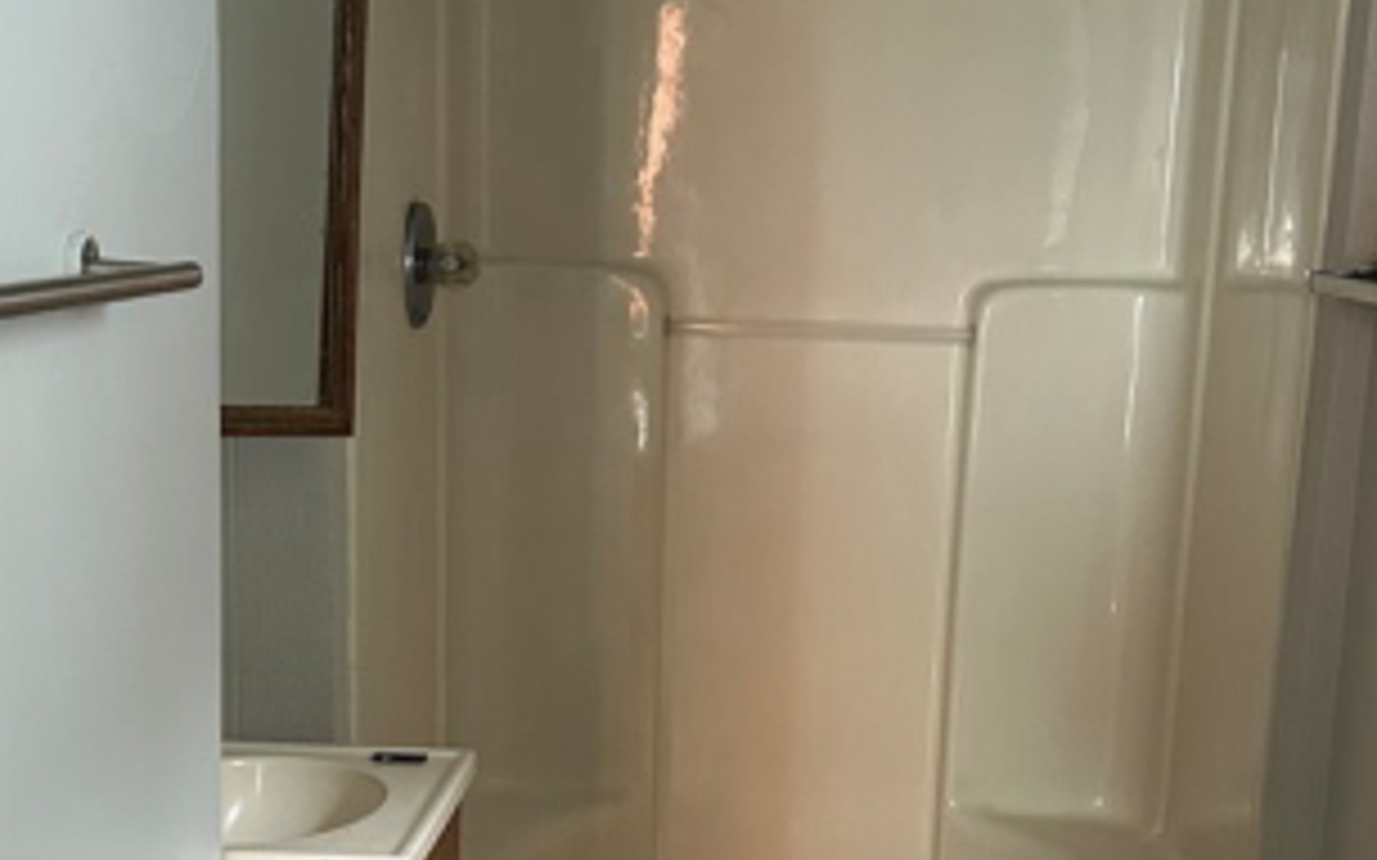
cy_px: 678
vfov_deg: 21.4
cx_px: 698
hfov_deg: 34.0
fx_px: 2251
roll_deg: -2.2
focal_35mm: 60
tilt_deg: -12.4
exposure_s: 1/60
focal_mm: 5.7
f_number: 1.5
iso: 320
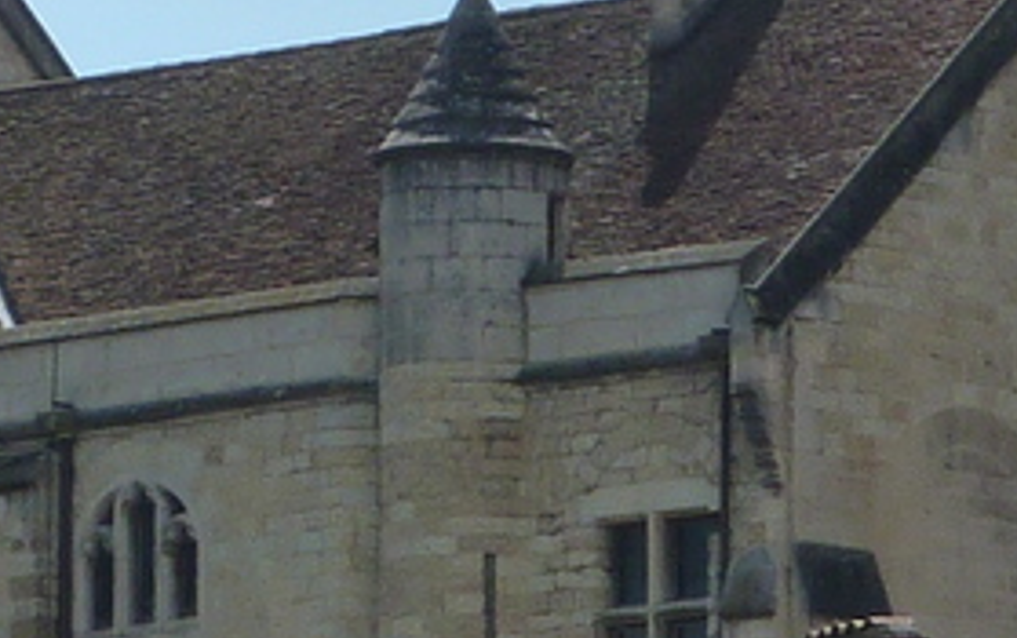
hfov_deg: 1.8
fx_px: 33016
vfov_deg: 1.1
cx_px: 765
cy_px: 226
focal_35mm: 1190
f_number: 5.6
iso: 125
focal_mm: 32.1
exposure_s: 1/640
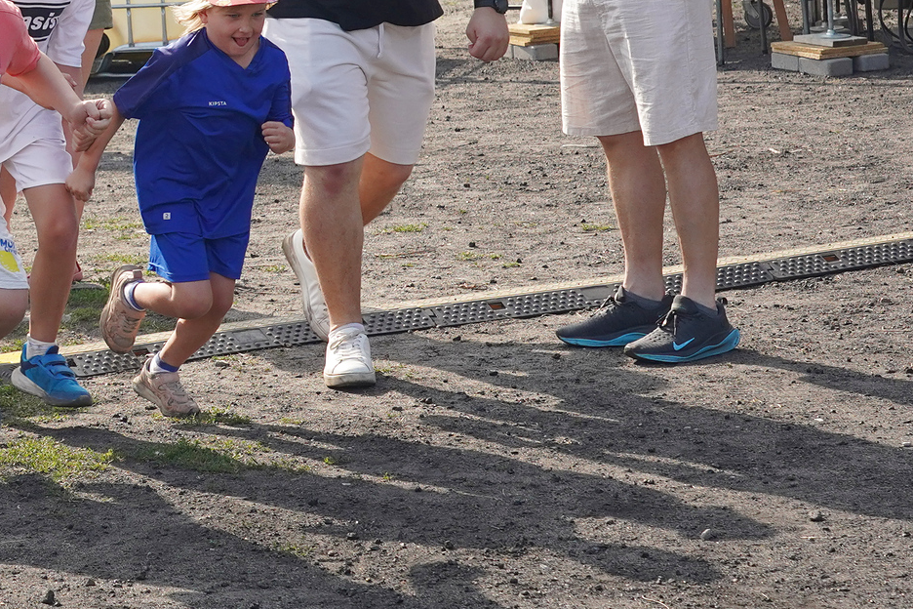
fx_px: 3804
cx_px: -256
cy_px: -46
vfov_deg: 9.1
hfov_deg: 13.2
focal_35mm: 150
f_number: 8
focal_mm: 52
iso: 640
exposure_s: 1/800
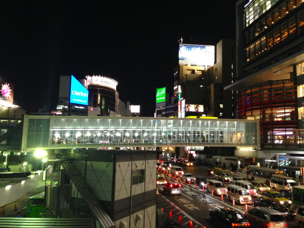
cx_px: 152
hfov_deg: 55.4
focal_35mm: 33
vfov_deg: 42.9
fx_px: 290
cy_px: 114
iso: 250
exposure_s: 1/20
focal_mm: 4.12
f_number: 2.4
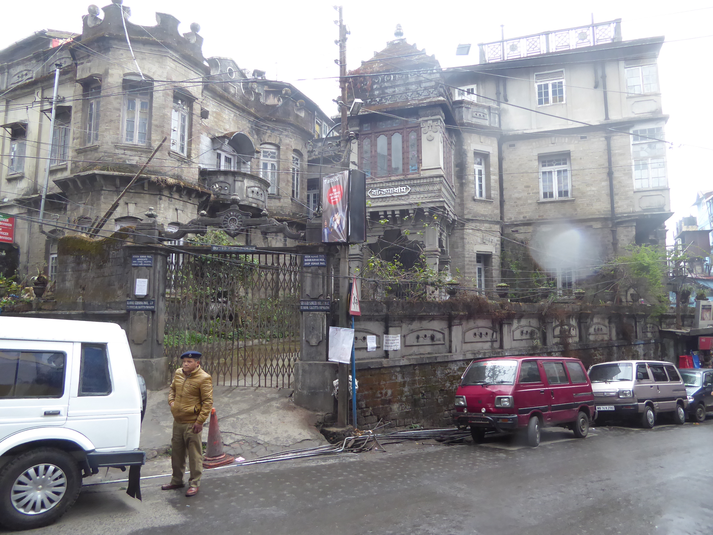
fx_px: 515
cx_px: 356
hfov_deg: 69.4
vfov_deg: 54.9
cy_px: 268
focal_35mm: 25
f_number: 3.3
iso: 320
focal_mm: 4.3
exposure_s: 1/60
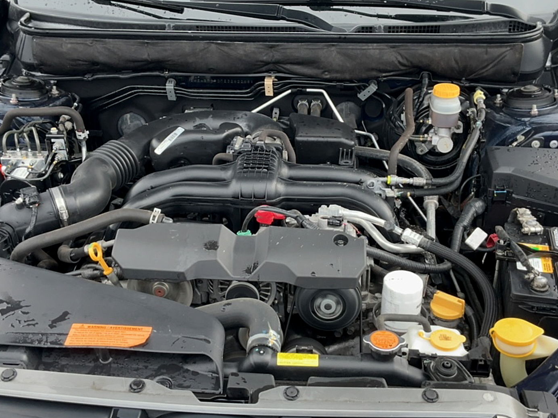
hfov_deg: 51.4
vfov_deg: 39.6
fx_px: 580
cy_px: 203
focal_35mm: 36
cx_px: 271
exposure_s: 1/135
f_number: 1.8
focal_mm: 3
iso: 20
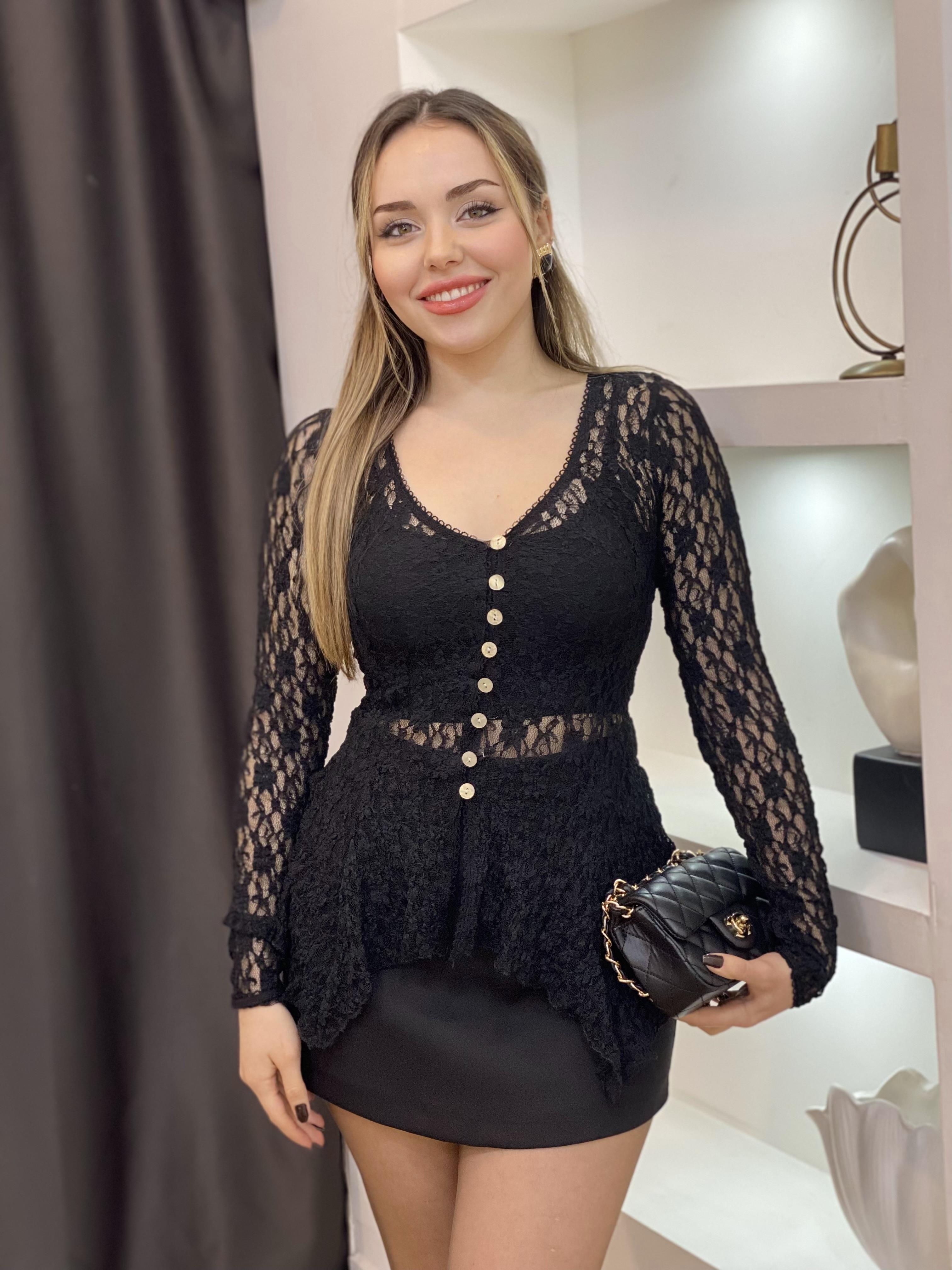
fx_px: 1907
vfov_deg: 36.8
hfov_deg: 28.0
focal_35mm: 52
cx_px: 476
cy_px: 635
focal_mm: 6
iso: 125
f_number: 2
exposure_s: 1/100
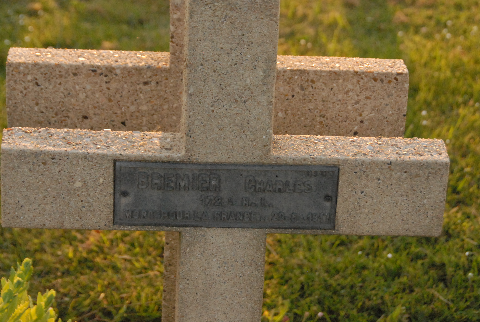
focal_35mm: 120
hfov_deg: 17.1
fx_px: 1598
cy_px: 147
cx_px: 257
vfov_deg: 11.5
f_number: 7.1
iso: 1600
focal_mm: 65
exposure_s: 1/1000
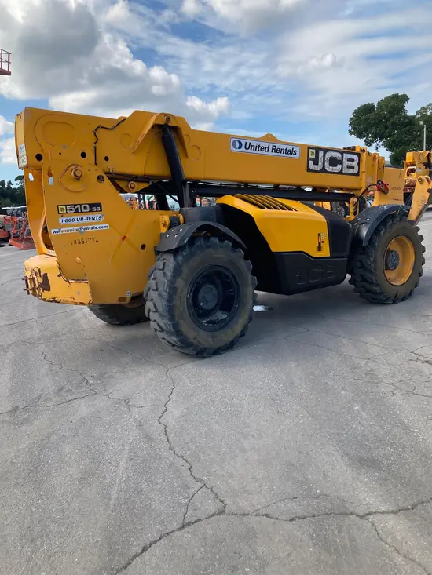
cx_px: 216
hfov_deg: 49.8
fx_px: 466
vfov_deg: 63.4
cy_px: 288
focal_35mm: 28
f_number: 1.8
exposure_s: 1/1215
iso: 20
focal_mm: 3.99
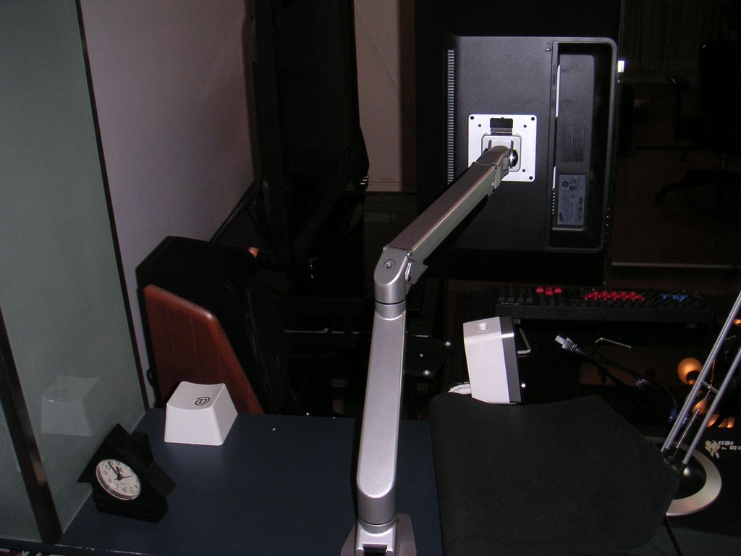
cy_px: 278
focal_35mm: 37
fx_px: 792
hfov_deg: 50.1
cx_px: 370
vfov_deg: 38.7
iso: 160
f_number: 2.8
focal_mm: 5.7
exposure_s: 1/45
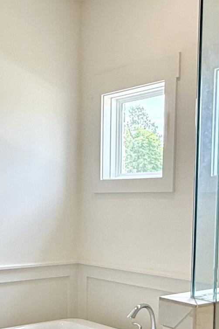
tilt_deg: -5.9
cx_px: 82
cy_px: 252
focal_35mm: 58
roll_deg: -1.3
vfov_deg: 33.7
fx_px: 529
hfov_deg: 23.3
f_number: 2.2
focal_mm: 2.22
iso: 64
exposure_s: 1/207
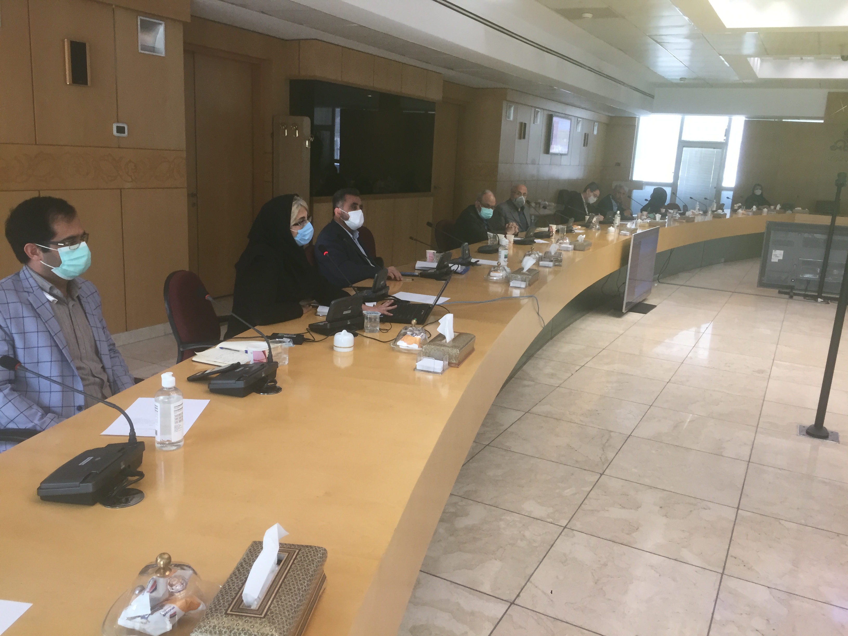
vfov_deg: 48.2
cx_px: 424
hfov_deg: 61.7
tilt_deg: -13.5
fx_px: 710
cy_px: 318
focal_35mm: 29
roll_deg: -3.6
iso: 64
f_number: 2.2
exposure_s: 1/33
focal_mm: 4.15
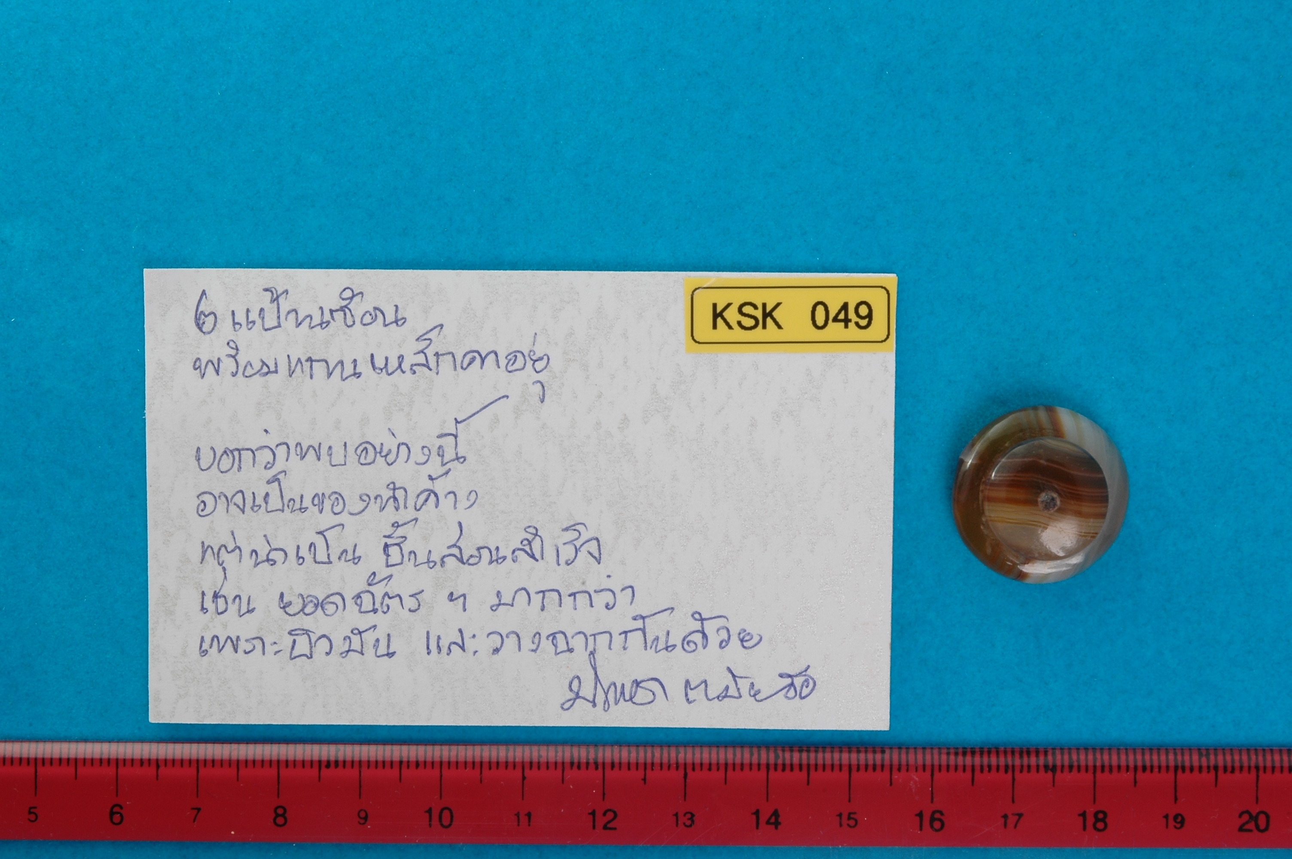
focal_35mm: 75
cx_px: 646
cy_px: 430
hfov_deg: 27.0
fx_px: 2689
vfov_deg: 18.1
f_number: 29
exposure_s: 1/60
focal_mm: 50
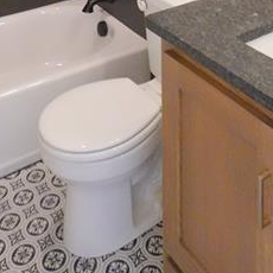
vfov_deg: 24.4
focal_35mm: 51
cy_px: -155
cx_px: 159
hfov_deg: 33.3
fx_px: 455
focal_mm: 6.9
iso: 3200
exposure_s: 1/100
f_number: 5
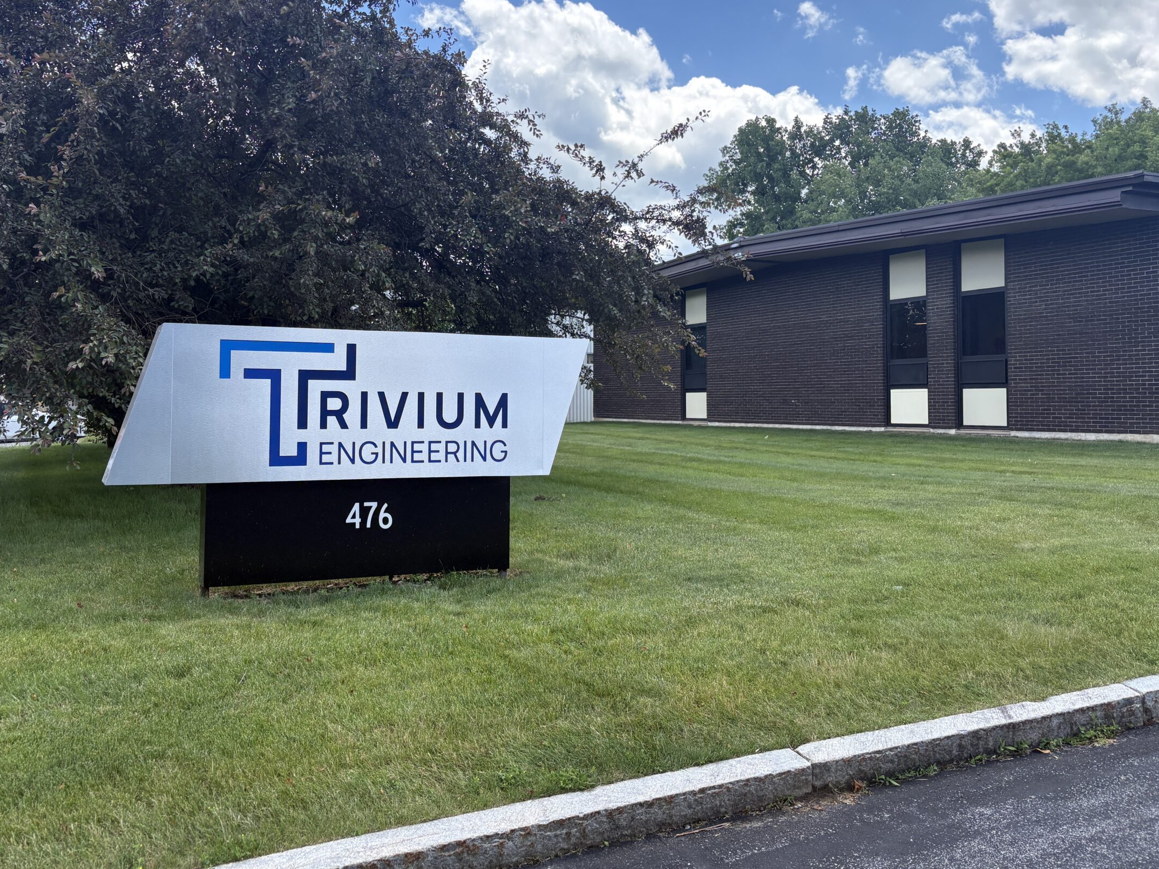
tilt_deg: +2.0
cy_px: 369
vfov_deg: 45.3
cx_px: 486
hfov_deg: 58.1
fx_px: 1038
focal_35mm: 31
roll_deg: +0.1
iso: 64
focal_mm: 5.96
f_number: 1.6
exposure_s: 1/1517
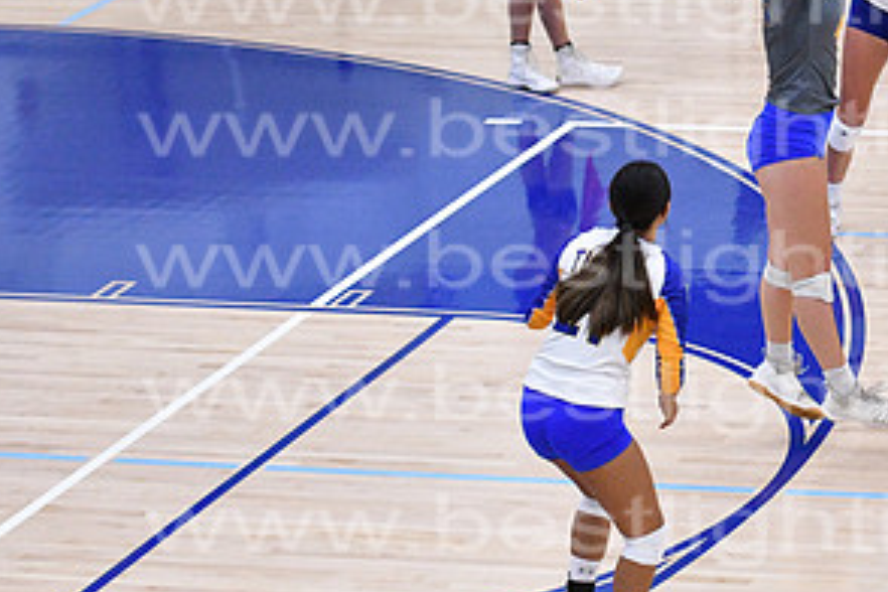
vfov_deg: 6.2
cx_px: 828
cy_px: 201
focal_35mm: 222
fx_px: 5475
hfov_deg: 9.2
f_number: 3.2
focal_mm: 75
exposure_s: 1/1000
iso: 6400
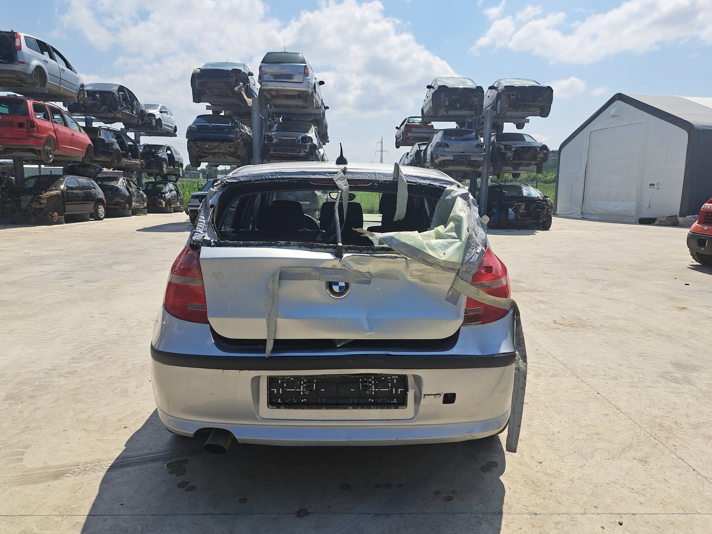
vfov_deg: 56.8
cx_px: 356
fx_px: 494
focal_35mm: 24
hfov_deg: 71.6
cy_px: 267
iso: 50
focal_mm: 5.23
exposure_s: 1/1681
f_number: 1.8
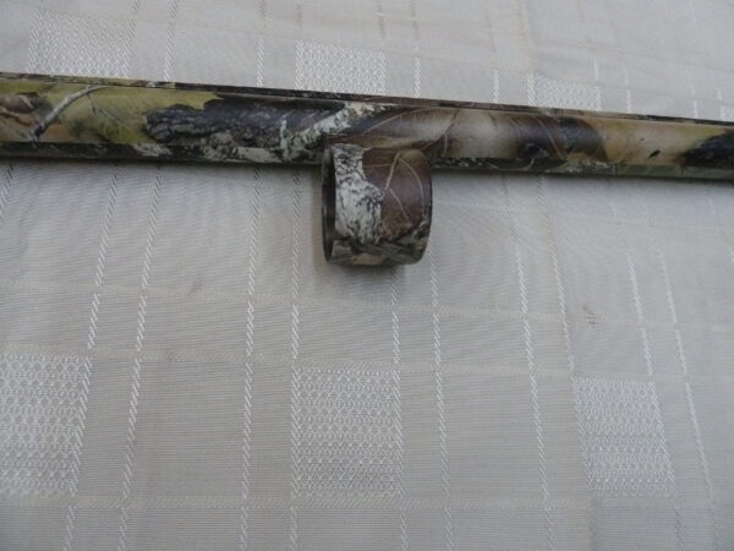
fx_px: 530
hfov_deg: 69.4
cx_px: 367
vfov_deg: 54.9
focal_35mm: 25
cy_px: 276
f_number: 3.3
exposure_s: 1/125
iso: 640
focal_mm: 4.1
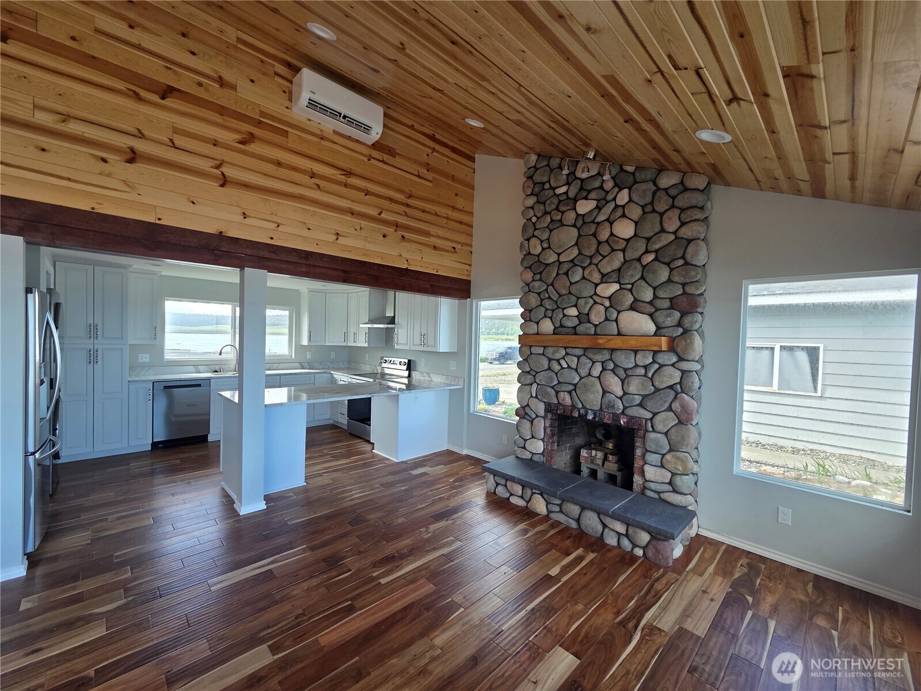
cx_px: 460
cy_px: 346
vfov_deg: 89.9
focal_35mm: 13
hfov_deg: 106.2
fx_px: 346
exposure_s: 1/155
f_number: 2.2
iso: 50
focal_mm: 2.2
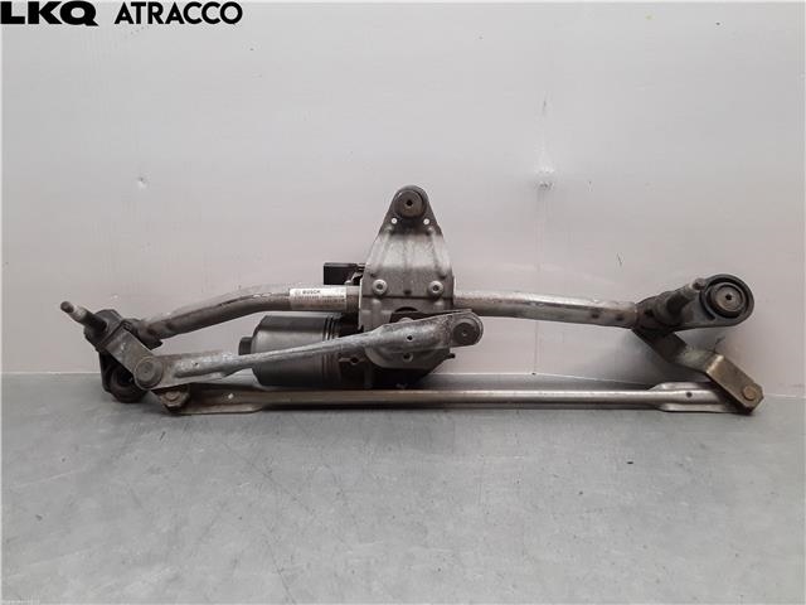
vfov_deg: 49.7
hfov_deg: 63.4
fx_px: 652
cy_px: 302
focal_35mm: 28
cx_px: 403
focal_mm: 2.91
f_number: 1.9
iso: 64
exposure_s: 1/100
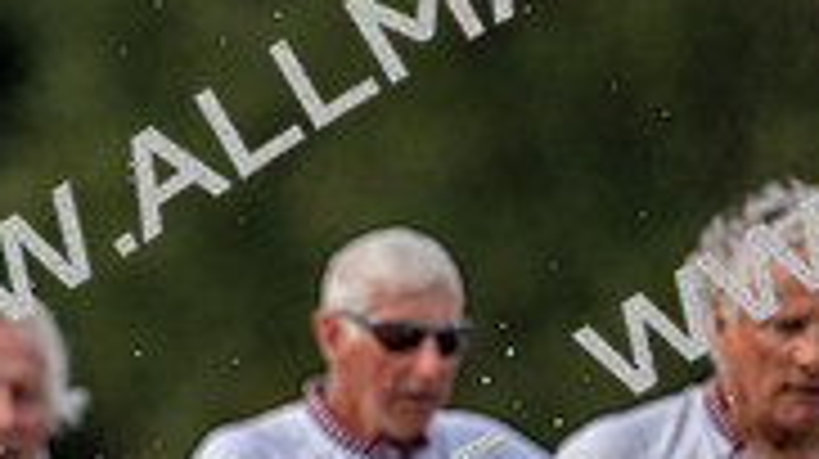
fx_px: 43547
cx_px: 248
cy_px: 470
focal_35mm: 2007
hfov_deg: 1.1
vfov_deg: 0.6
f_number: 6.3
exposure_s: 1/1600
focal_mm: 600
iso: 400
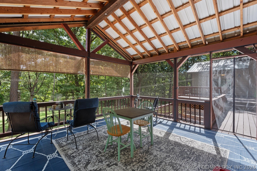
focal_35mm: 16
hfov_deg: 96.7
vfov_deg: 73.7
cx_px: 128
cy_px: 86
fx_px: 114
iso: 200
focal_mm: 16
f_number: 9
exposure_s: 1/13
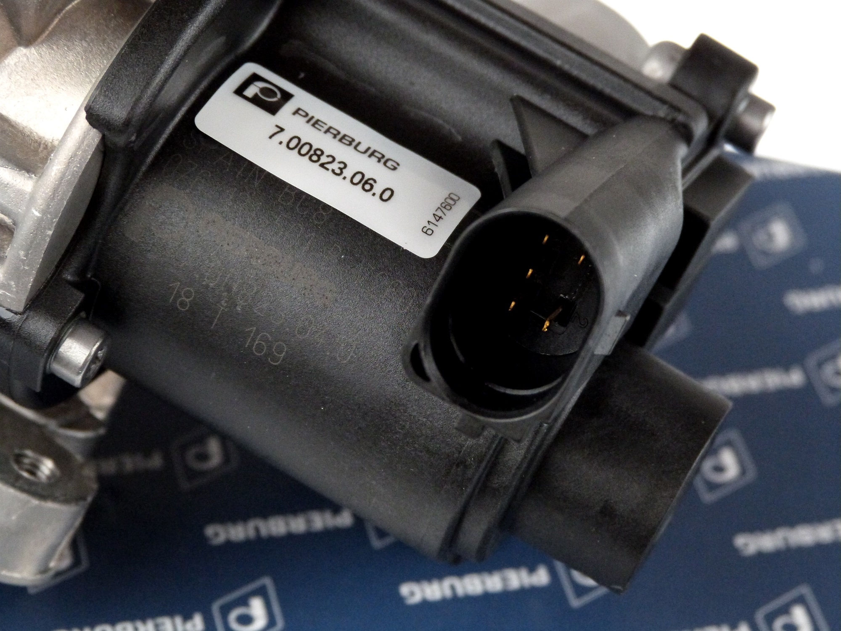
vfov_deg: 12.3
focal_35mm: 120
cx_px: 420
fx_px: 2915
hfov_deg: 16.4
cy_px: 316
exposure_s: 1/250
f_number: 3.5
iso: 800
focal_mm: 21.6
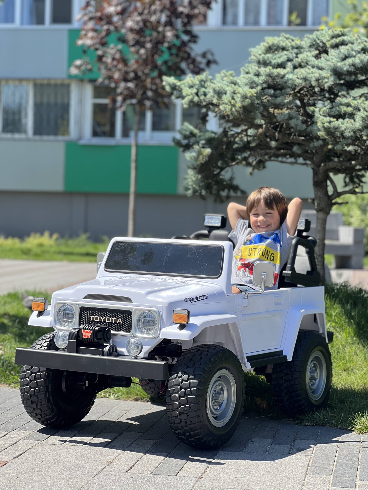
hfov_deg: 19.1
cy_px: 245
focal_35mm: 77
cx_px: 184
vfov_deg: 25.3
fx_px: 1091
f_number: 2.8
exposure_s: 1/374
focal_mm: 9
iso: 32
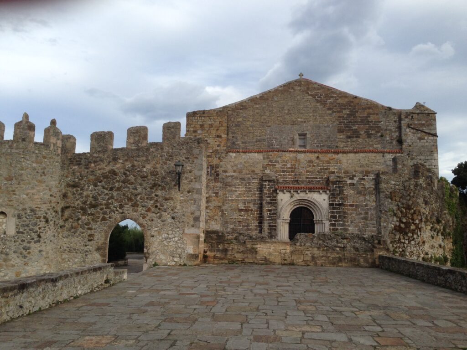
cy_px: 175
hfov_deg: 55.4
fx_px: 445
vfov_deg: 42.9
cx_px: 234
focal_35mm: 33
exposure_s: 1/874
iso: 50
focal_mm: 4.12
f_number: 2.4
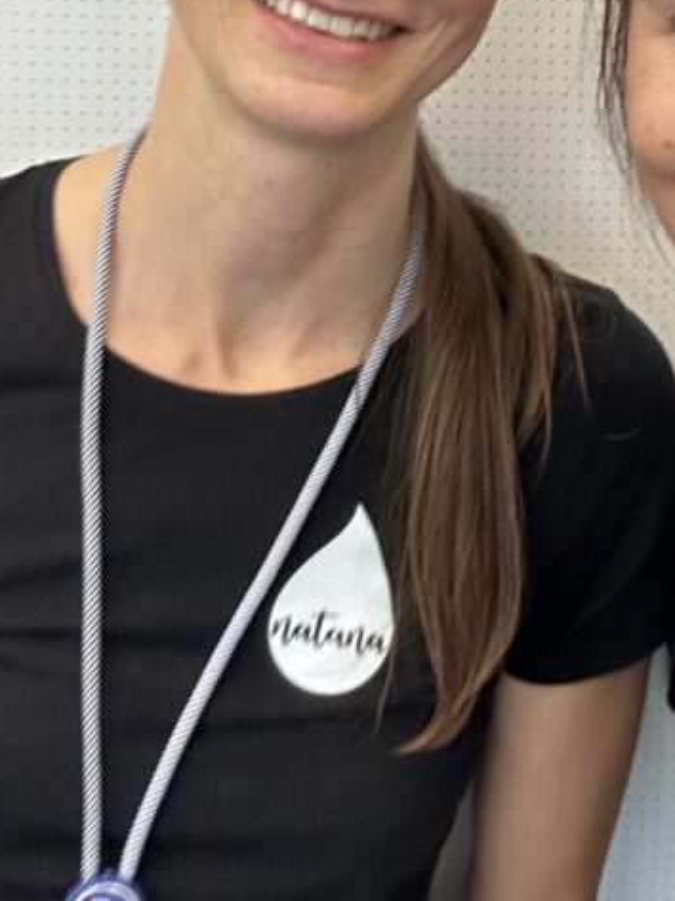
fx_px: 1692
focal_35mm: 65
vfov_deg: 28.8
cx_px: 492
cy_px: 109
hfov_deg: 22.4
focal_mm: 2.69
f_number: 1.9
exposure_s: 1/55
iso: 100
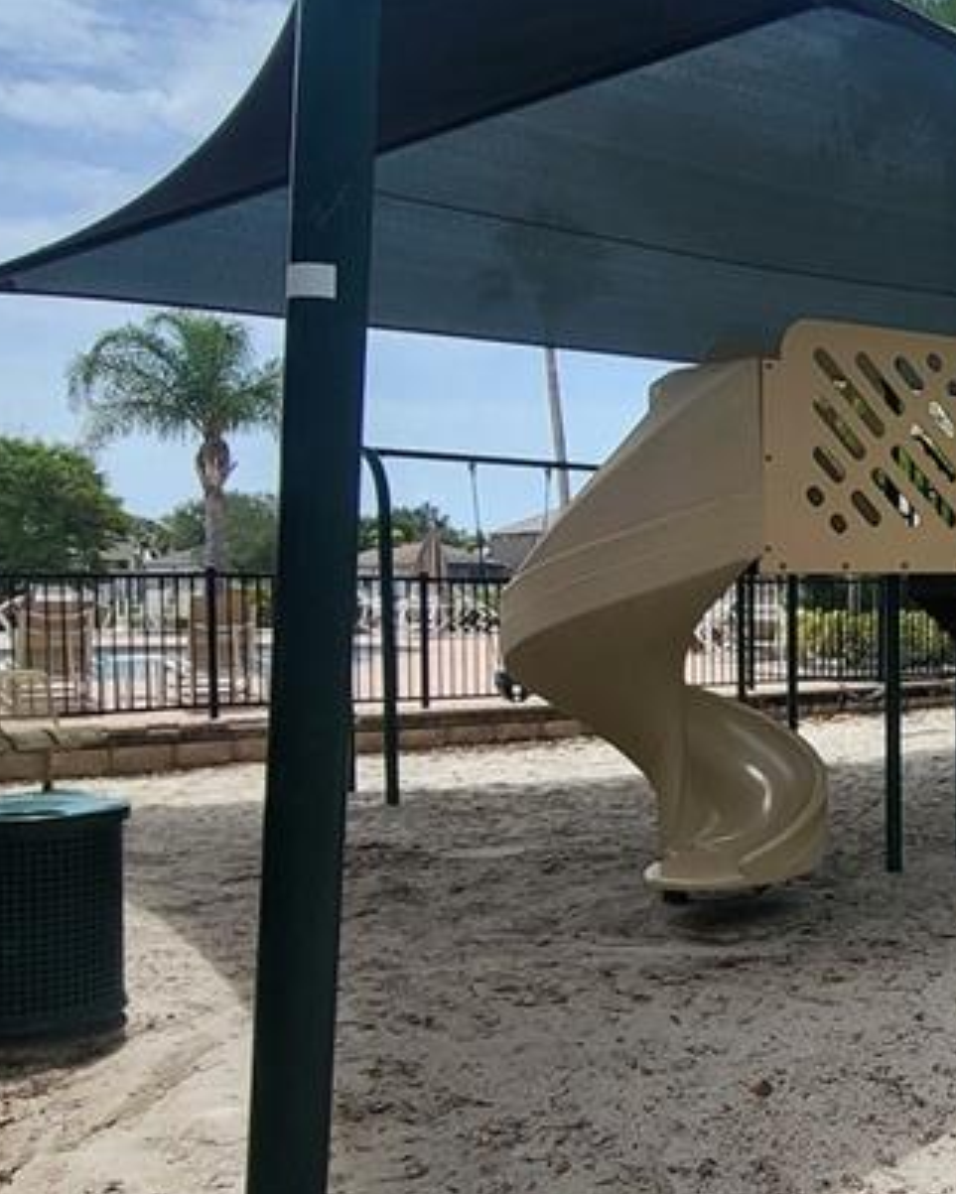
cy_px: 661
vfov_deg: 47.8
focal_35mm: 38
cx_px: 1054
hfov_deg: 33.9
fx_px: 1343
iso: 32
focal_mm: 1.74
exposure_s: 1/1668
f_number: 2.2
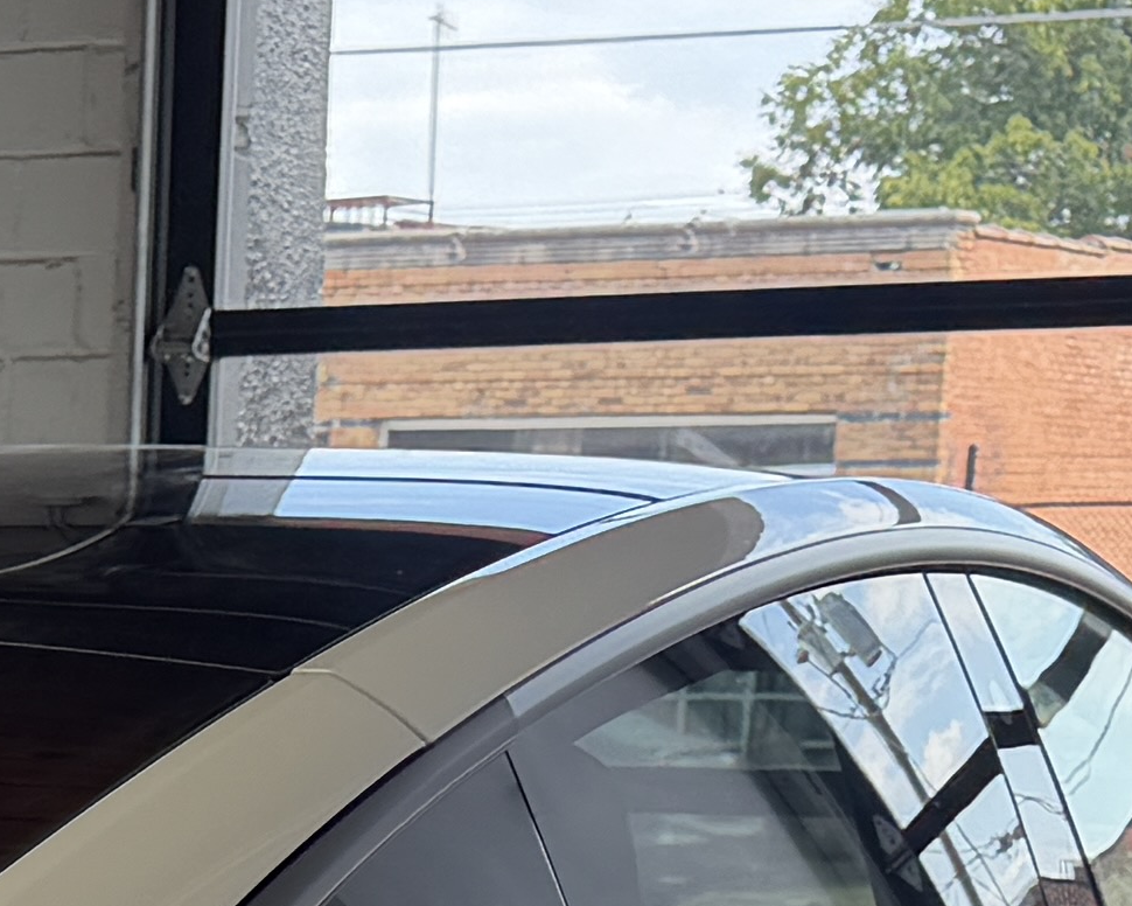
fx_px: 4623
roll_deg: -0.6
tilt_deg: -12.2
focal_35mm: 138
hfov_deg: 13.3
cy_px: 1612
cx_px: -434
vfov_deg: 10.5
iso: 80
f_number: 1.78
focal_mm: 6.76
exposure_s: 1/397
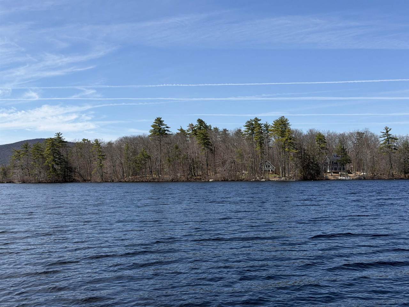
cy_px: 154
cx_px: 204
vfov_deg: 30.3
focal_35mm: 48
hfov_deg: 39.7
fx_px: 567
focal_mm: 6.76
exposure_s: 1/5587
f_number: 1.78
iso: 64
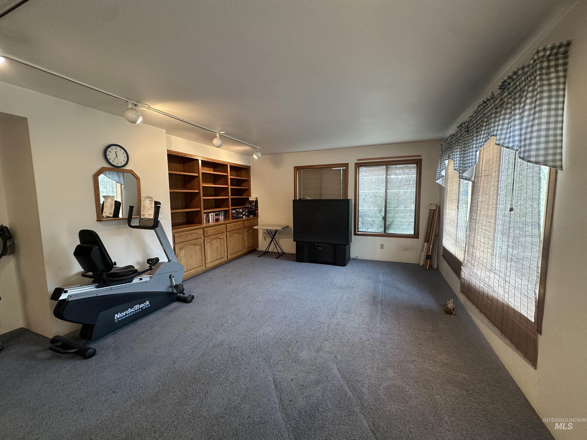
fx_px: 237
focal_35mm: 14
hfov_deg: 102.1
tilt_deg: -5.6
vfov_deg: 85.7
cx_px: 294
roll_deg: +0.0
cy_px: 220
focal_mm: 2.22
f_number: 2.2
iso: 250
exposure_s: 1/60
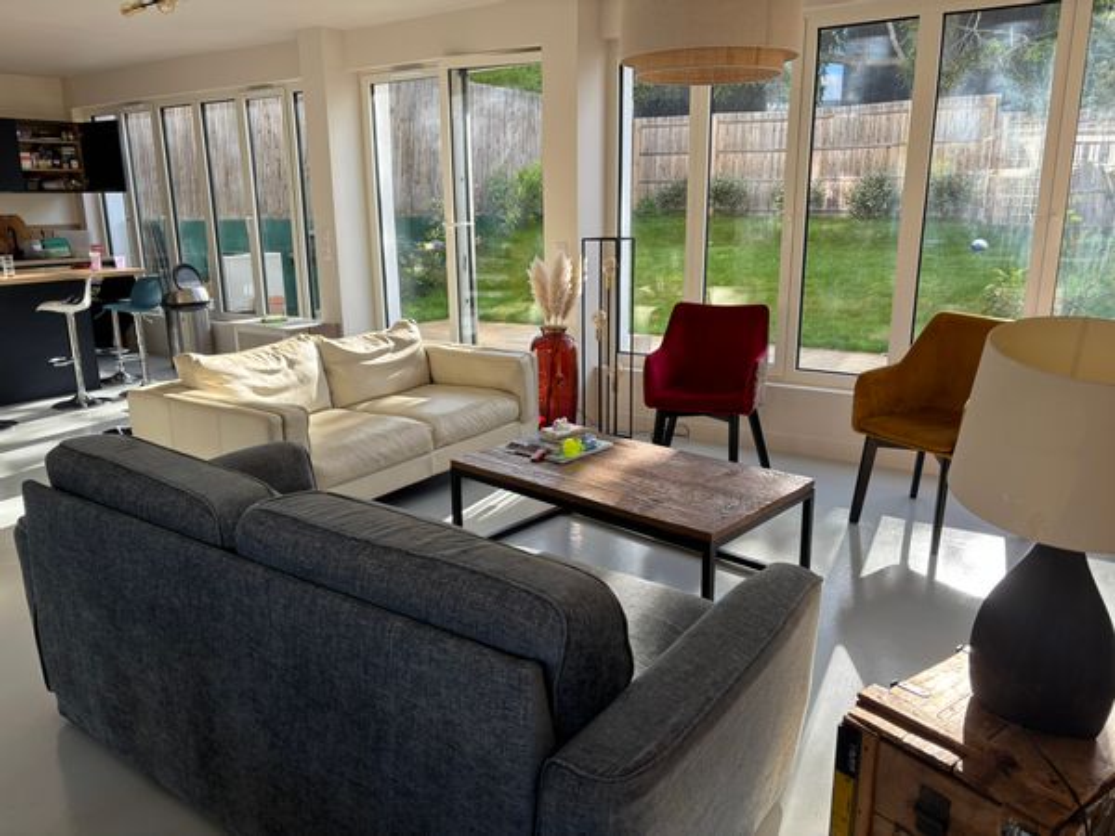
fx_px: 837
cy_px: 418
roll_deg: +0.5
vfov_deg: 53.1
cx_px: 558
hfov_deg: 67.3
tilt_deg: -14.7
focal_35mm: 26
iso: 50
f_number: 1.6
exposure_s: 1/311
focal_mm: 5.96
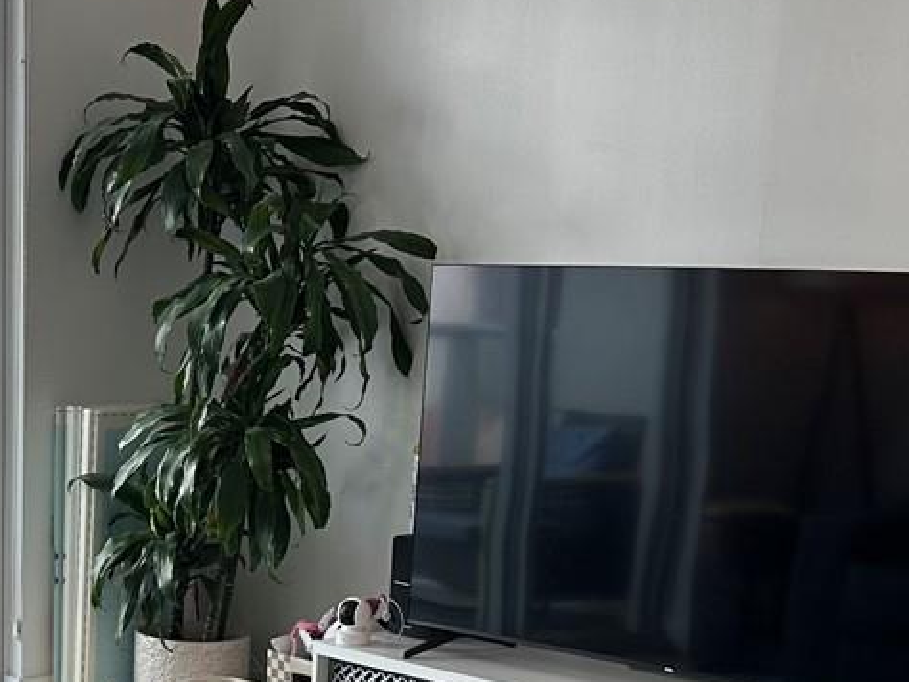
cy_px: 753
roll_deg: -0.2
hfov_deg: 23.0
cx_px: -38
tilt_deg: -13.4
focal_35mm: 81
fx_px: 2128
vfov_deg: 17.6
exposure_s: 1/291
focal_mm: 6.86
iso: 80
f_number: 1.78
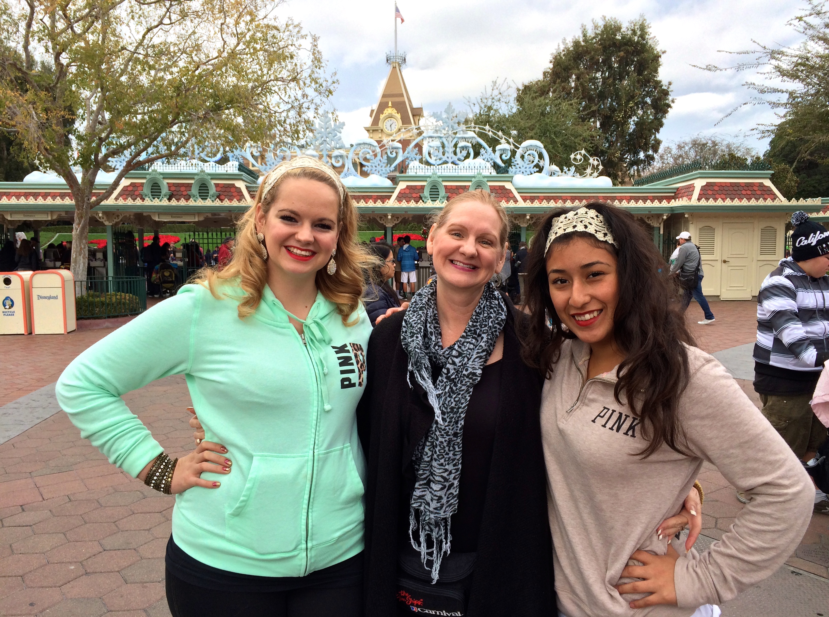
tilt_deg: -4.9
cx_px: 414
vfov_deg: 48.0
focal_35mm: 29
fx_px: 693
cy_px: 308
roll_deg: +0.4
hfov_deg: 61.8
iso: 32
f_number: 2.2
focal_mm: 4.15
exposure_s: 1/933
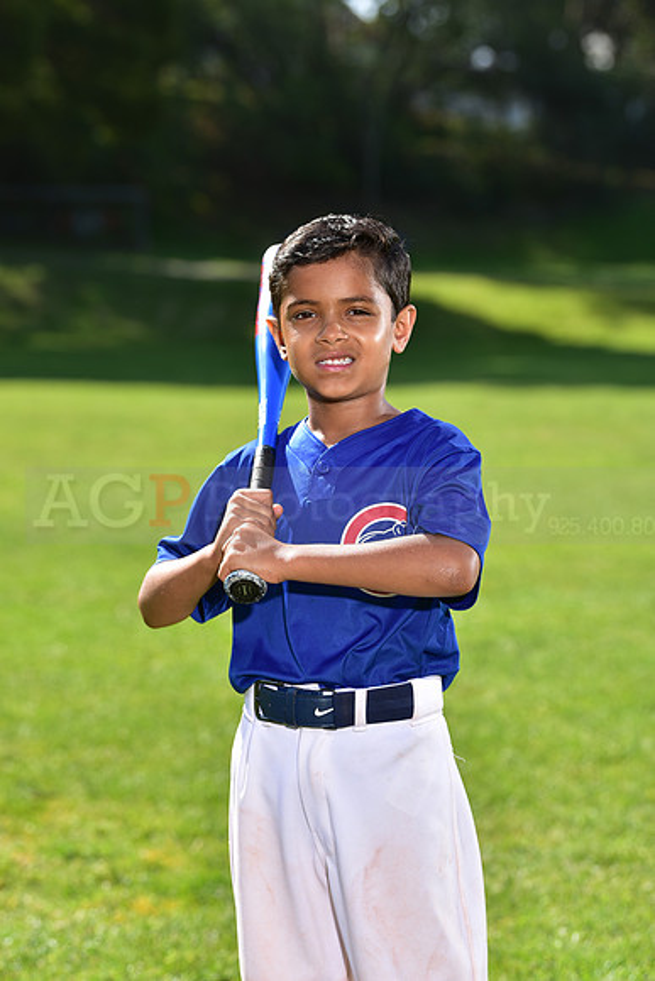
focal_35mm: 120
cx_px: 328
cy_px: 490
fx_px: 3273
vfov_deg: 17.1
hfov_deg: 11.4
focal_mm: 120
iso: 80
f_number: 5
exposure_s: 1/250
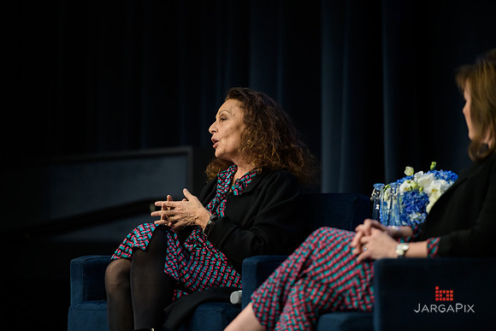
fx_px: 2756
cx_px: 248
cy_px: 166
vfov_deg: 6.9
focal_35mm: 200
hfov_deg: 10.3
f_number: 3.2
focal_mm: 200
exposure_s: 1/200
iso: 1000
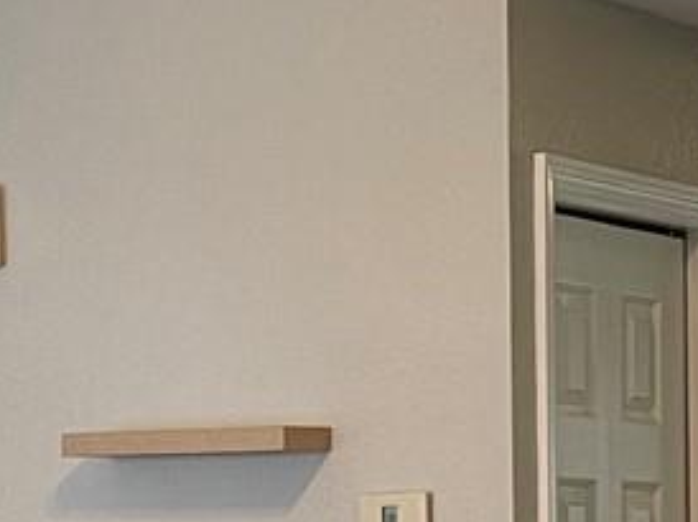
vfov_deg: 10.1
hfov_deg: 13.5
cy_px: 527
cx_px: 283
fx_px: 2941
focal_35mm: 146
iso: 200
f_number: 1.6
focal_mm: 5.1
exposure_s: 1/60
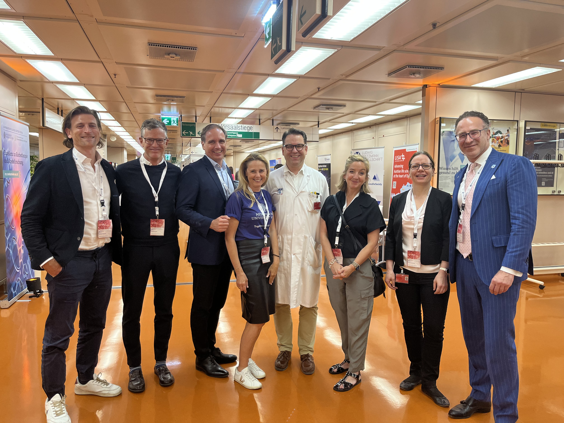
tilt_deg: -5.5
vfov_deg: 53.1
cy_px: 212
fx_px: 424
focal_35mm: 26
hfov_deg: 67.3
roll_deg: +0.0
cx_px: 282
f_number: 1.6
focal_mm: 5.1
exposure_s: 1/70
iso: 125
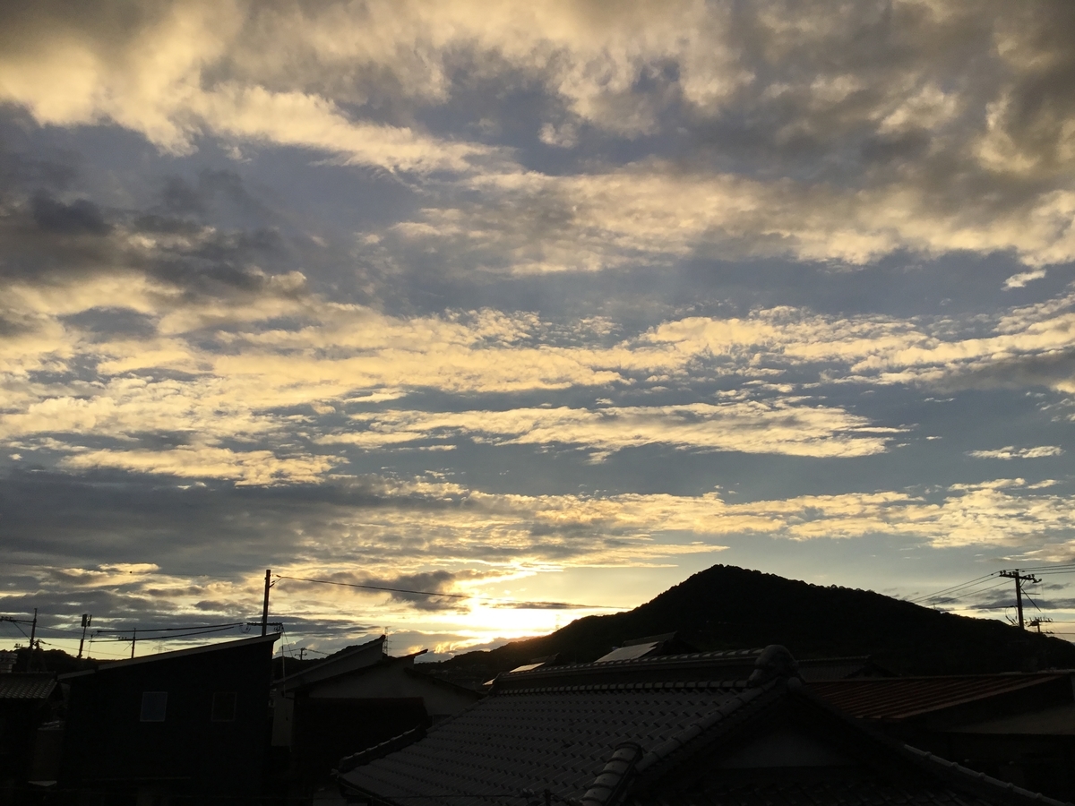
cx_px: 538
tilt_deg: +17.0
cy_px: 403
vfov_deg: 45.4
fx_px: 963
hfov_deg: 58.4
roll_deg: -0.8
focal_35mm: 31
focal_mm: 3.3
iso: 25
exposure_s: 1/876
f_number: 2.4
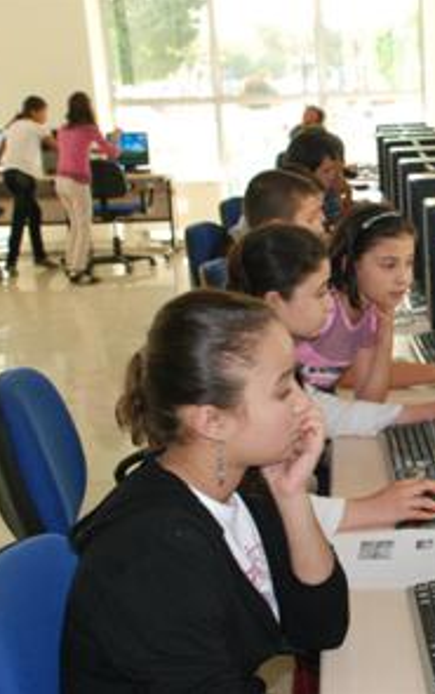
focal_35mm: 65
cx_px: 433
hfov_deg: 19.5
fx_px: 1230
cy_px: 343
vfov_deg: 31.5
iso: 640
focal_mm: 28
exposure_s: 1/60
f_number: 4.5
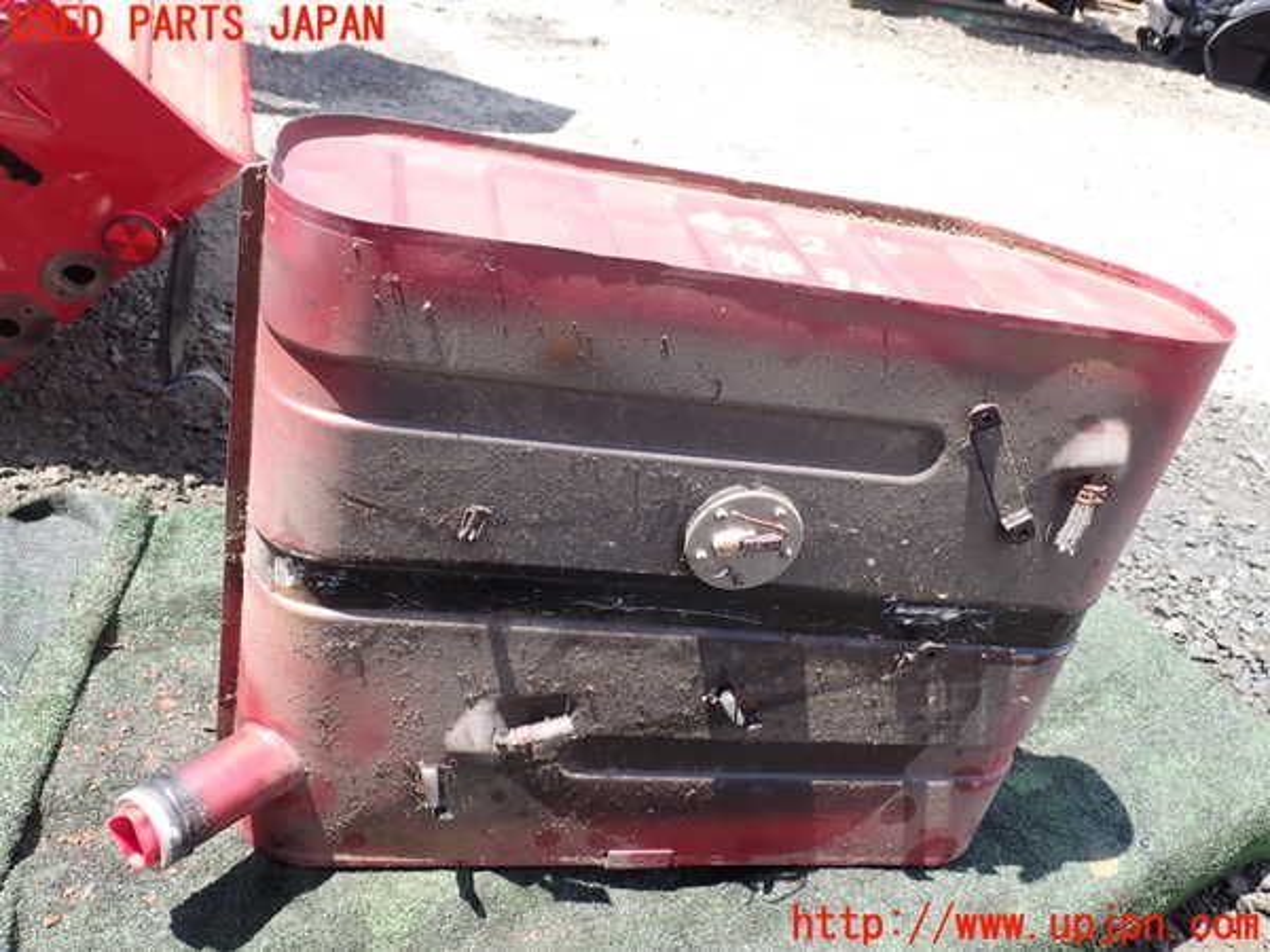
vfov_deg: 46.8
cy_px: 476
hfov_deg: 60.0
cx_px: 635
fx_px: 1101
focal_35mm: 30
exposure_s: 1/250
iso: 100
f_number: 3.2
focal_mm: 5.4
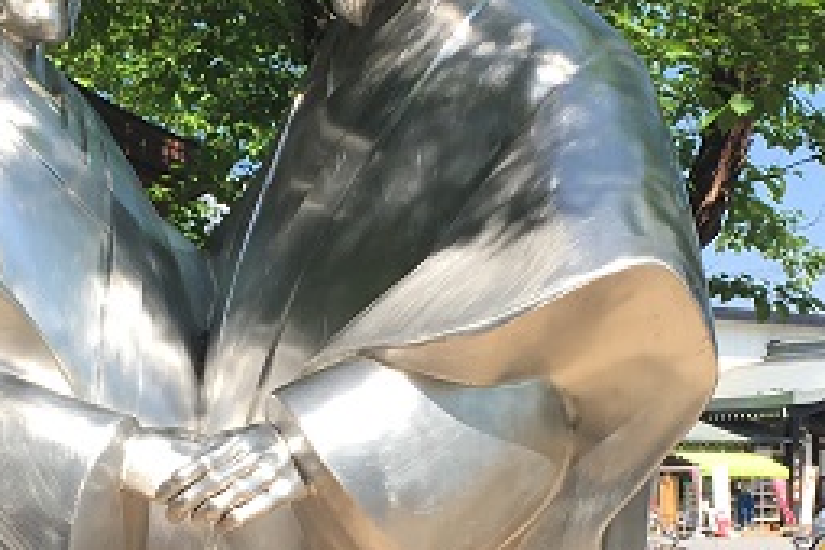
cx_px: 256
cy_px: 459
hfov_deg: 23.8
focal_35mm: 85
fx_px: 1948
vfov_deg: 15.9
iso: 25
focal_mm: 4.15
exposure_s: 1/705
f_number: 2.2
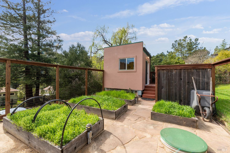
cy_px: 76
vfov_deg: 77.3
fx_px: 96
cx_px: 115
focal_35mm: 15
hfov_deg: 100.4
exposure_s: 1/80
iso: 400
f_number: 22
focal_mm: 15
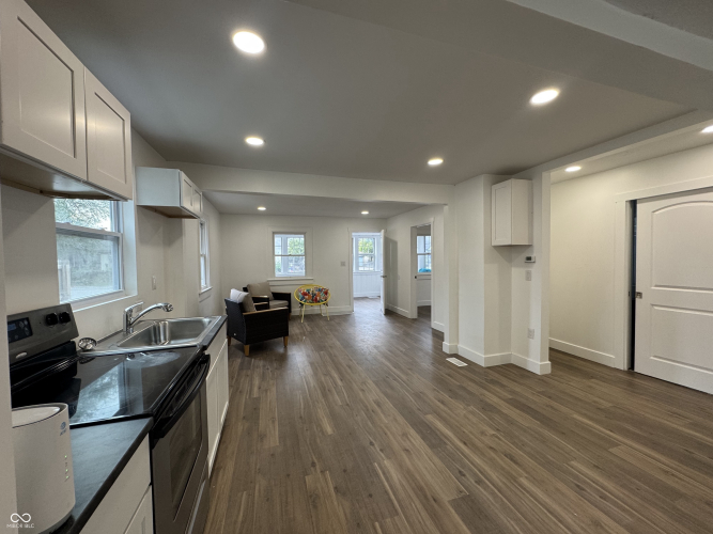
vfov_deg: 85.7
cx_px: 356
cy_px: 267
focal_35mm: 14
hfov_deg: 102.1
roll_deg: +0.1
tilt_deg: -0.9
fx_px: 288
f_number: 2.2
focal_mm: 2.22
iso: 125
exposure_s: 1/120
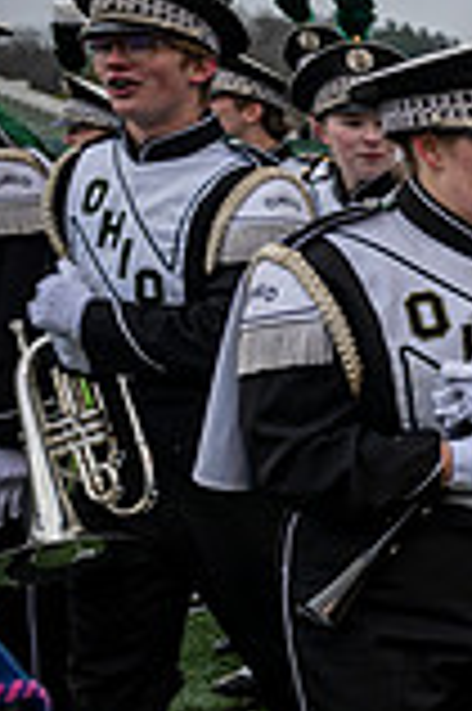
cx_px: 1277
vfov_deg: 23.1
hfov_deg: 11.5
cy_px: 461
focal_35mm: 88
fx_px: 1734
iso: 100
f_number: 2.8
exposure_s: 1/500
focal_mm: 24
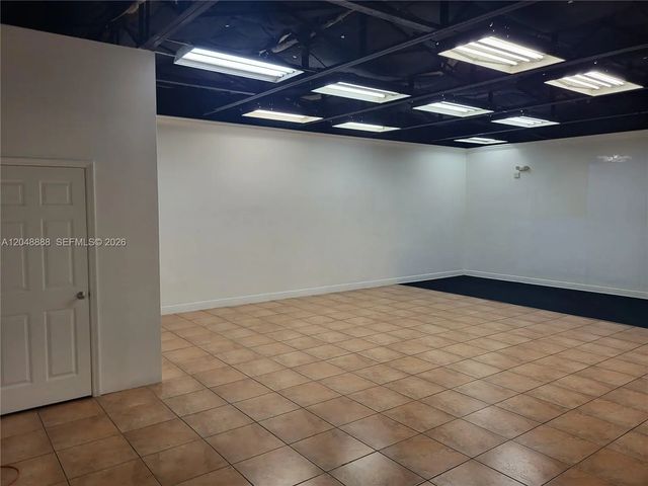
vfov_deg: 53.1
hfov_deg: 67.3
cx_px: 324
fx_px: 487
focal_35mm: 26
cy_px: 243
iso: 160
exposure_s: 1/120
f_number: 1.8
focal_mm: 5.4
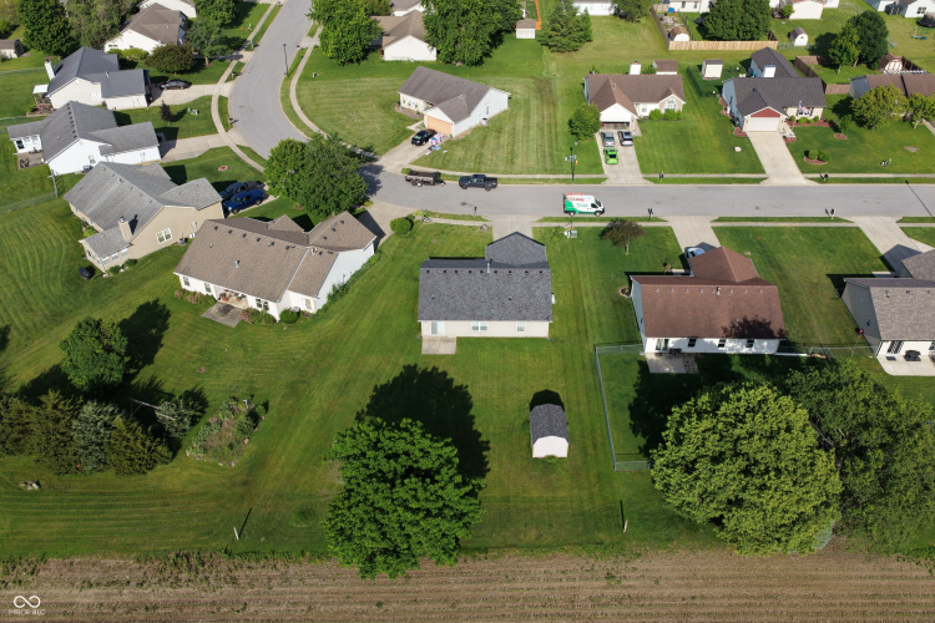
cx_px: 468
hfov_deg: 65.5
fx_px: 727
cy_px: 312
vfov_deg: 46.4
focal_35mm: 28
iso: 160
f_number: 2.8
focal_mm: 14.45
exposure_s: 1/1600
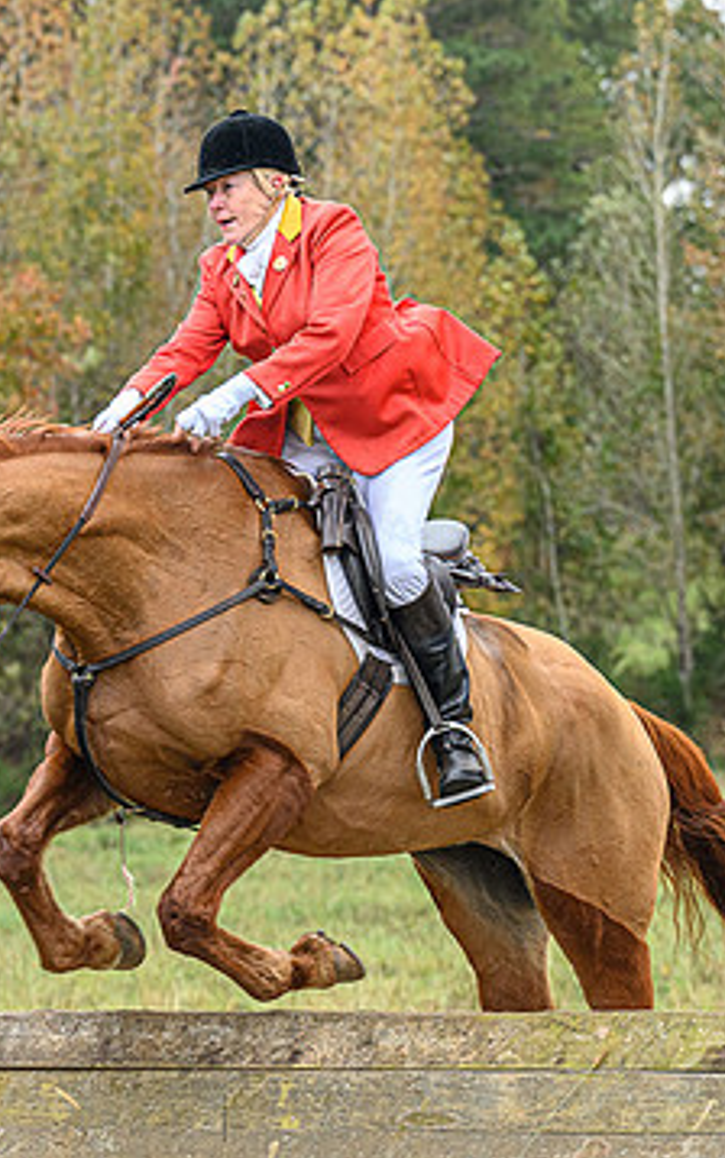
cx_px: 213
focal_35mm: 190
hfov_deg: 6.9
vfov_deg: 11.0
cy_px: 525
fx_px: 6002
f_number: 3.5
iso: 1000
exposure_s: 1/640
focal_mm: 90
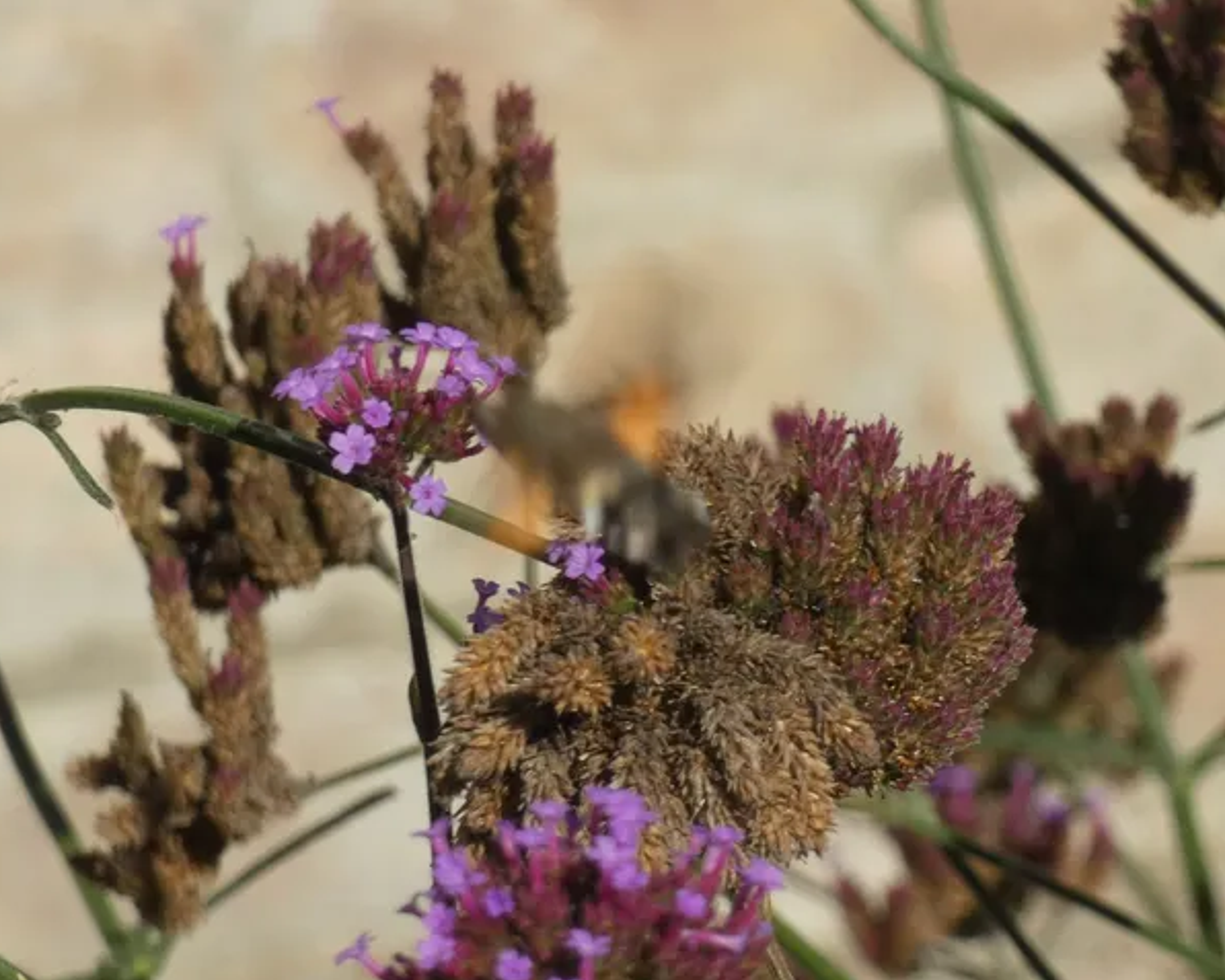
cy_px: 491
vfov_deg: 5.1
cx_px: 569
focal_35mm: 305
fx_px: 11060
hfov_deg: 6.3
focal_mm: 52.2
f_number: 5.5
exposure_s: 1/200
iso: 80
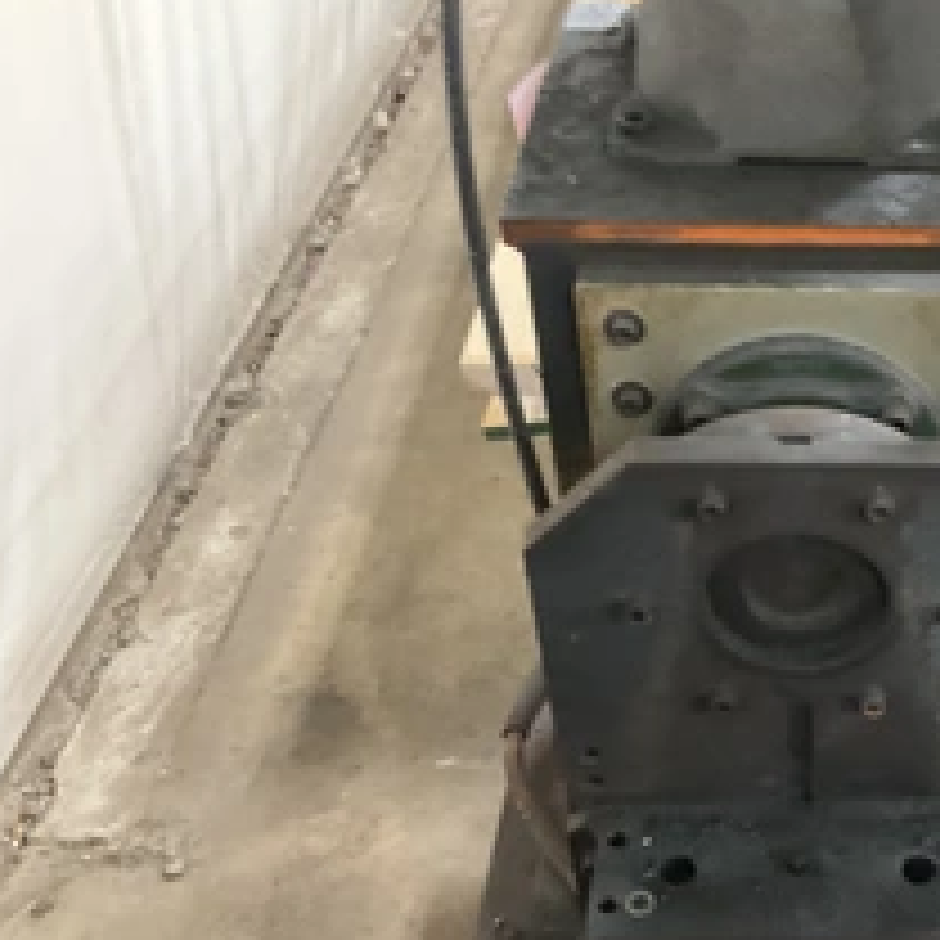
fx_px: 1505
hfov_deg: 32.6
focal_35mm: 49
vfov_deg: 34.6
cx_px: 877
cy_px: 544
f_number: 1.8
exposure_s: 1/30
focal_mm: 3
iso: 320
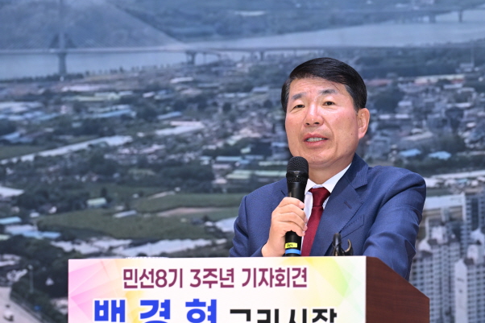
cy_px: 195
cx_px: 261
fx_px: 3757
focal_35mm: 279
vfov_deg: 4.9
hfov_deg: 7.4
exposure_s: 1/125
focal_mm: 200
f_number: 5
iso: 800
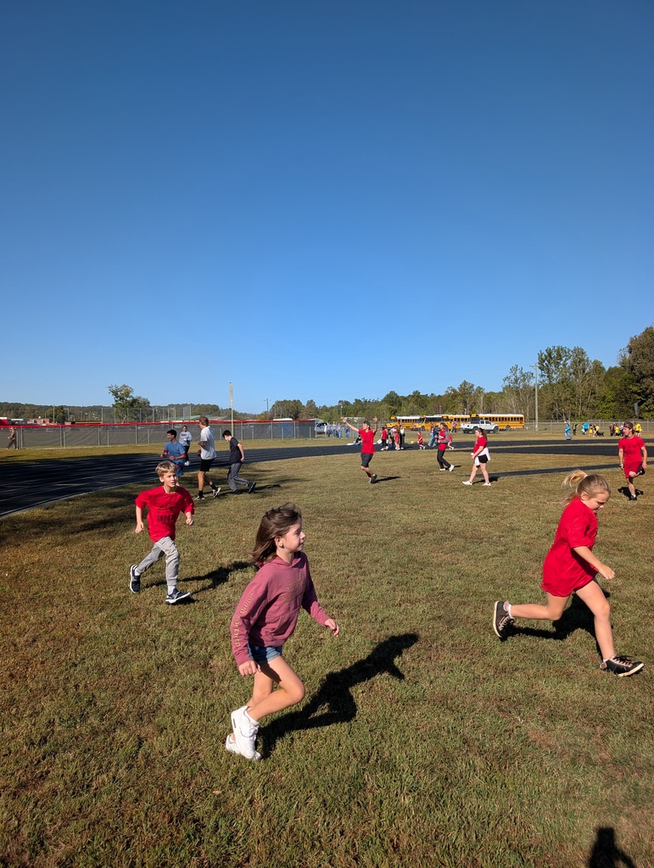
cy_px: 434
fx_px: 603
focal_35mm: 24
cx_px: 327
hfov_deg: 56.9
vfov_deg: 71.5
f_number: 1.68
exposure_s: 1/1193
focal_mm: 6.9
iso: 20
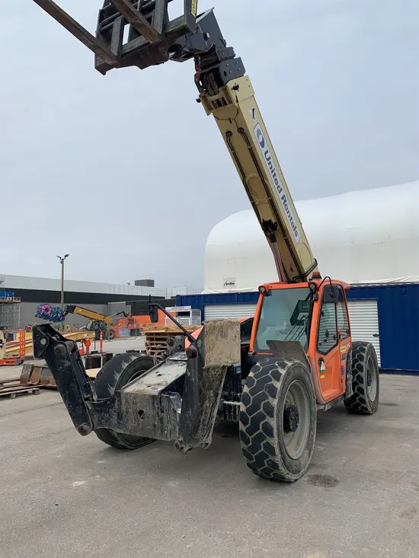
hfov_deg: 53.1
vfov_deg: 67.3
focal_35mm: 26
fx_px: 419
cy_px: 279
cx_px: 210
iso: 25
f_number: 1.8
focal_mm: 4.25
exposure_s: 1/3788
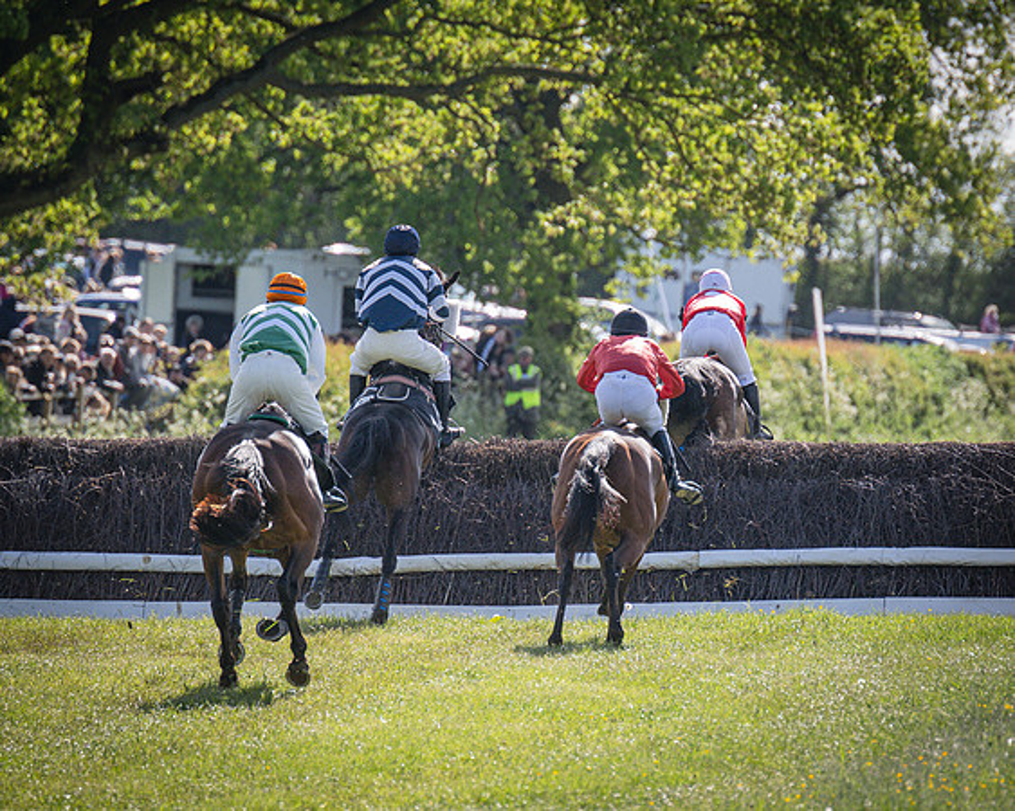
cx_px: 623
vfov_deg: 2.8
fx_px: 16441
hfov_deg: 3.5
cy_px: 401
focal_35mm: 547
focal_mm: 270
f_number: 4
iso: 400
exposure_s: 1/2000
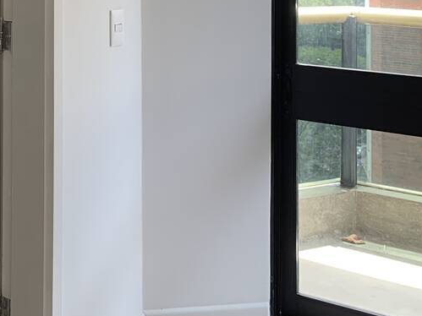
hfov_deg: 23.3
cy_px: -101
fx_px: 914
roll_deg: -0.7
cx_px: -111
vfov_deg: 18.2
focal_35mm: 75
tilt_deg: +0.2
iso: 32
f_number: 1.8
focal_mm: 4.25
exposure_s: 1/122
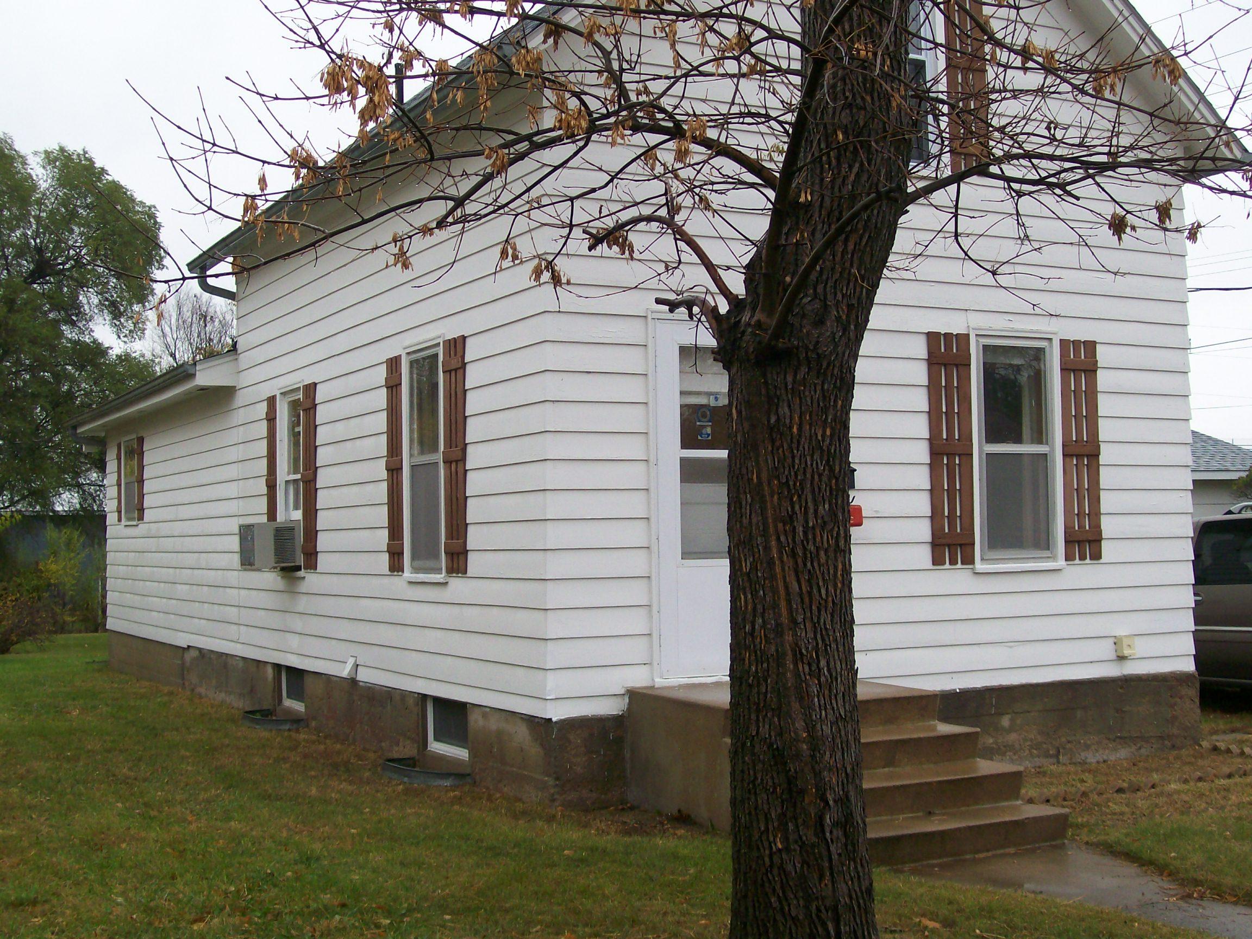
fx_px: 1628
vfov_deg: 32.2
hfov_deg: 42.1
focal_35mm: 45
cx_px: 626
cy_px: 470
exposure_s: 1/146
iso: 80
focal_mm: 7.6
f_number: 3
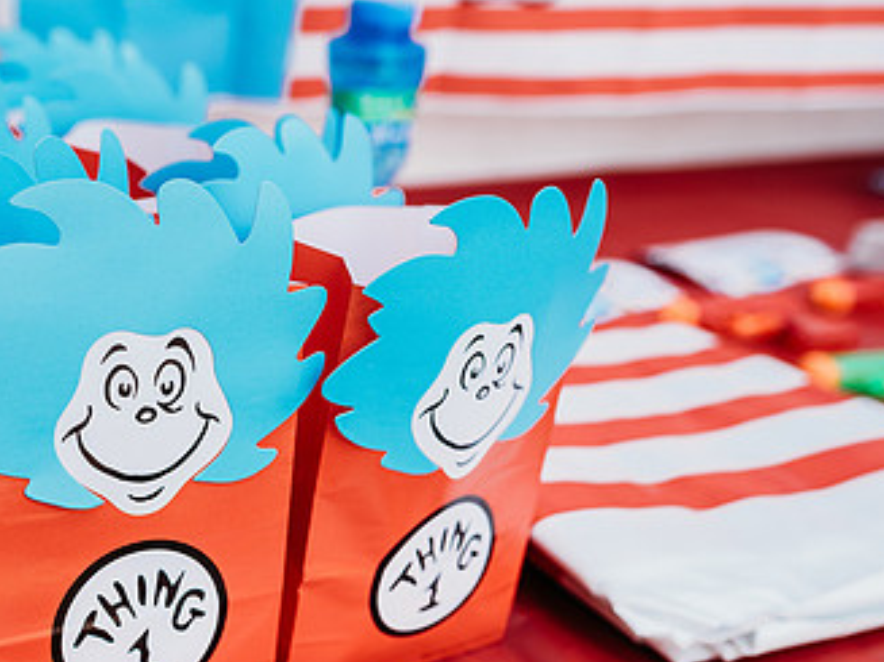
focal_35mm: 41
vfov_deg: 34.6
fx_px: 1047
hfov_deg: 43.9
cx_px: 192
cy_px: 469
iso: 320
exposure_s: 1/640
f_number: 3.5
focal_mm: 24
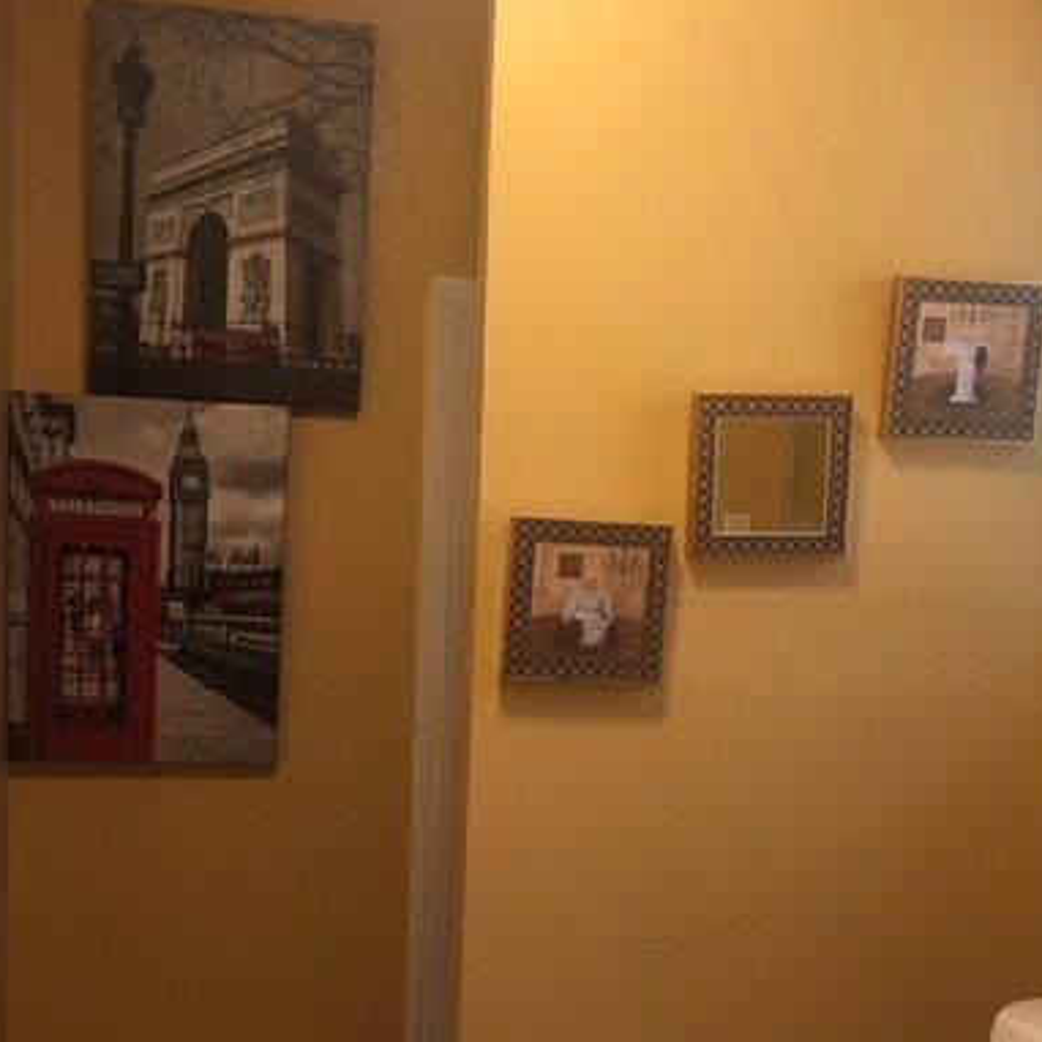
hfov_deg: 39.2
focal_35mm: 43
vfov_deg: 39.0
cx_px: 554
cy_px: 630
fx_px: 1464
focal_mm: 4.15
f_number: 2.2
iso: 40
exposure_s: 1/15
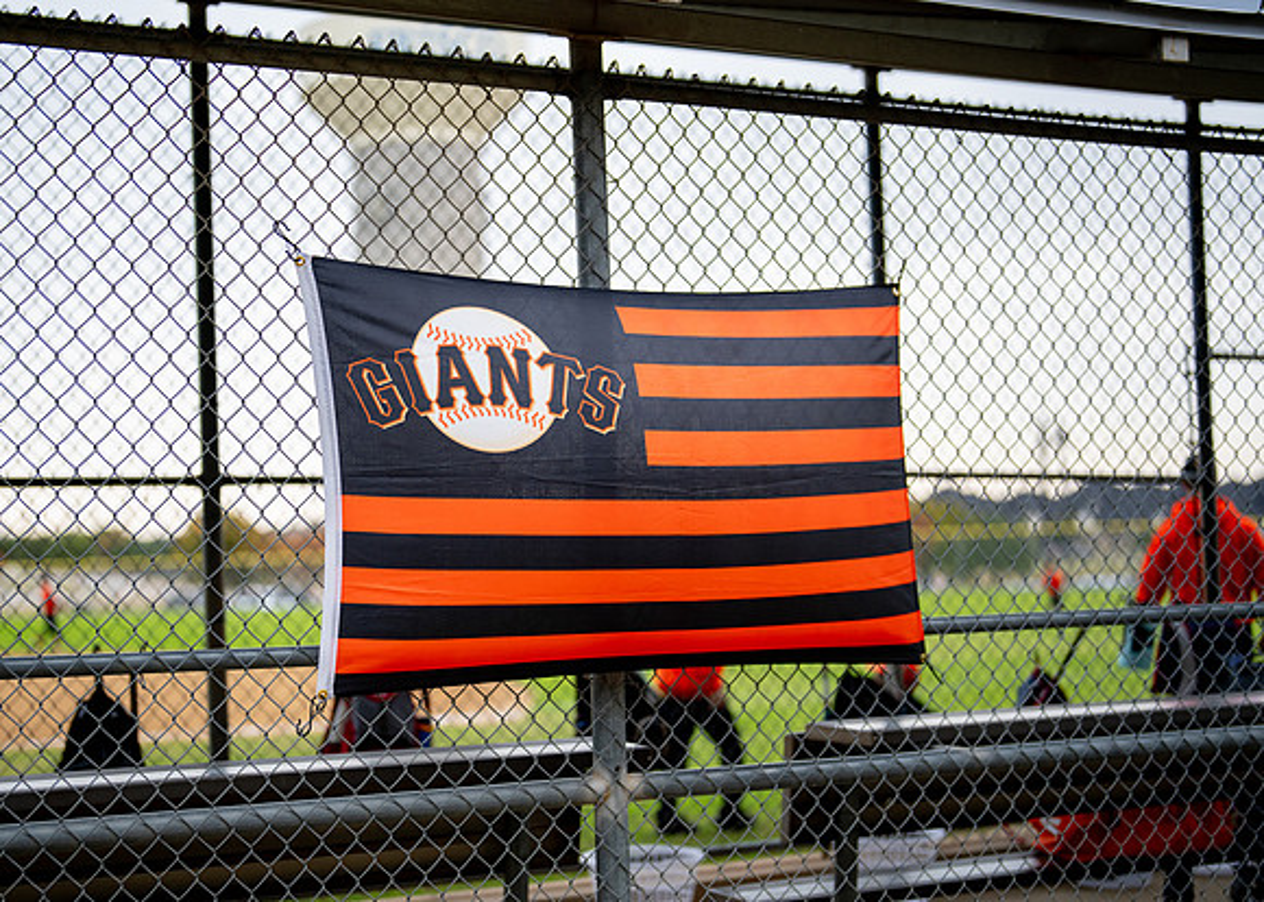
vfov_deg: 24.3
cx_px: 547
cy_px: 493
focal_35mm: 58
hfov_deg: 33.6
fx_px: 2091
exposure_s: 1/640
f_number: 1.2
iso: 500
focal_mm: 50
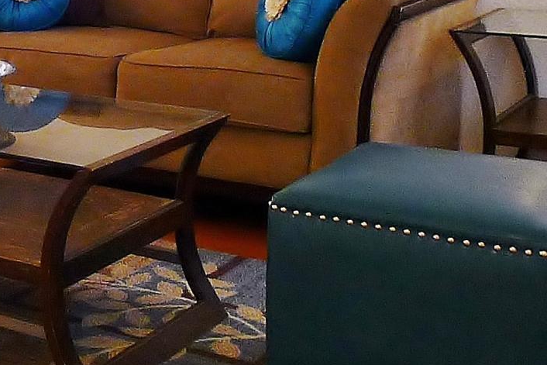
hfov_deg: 18.7
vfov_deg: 12.9
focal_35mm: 102
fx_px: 1550
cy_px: -140
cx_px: -150
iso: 125
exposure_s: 1/60
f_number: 2
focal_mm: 5.1
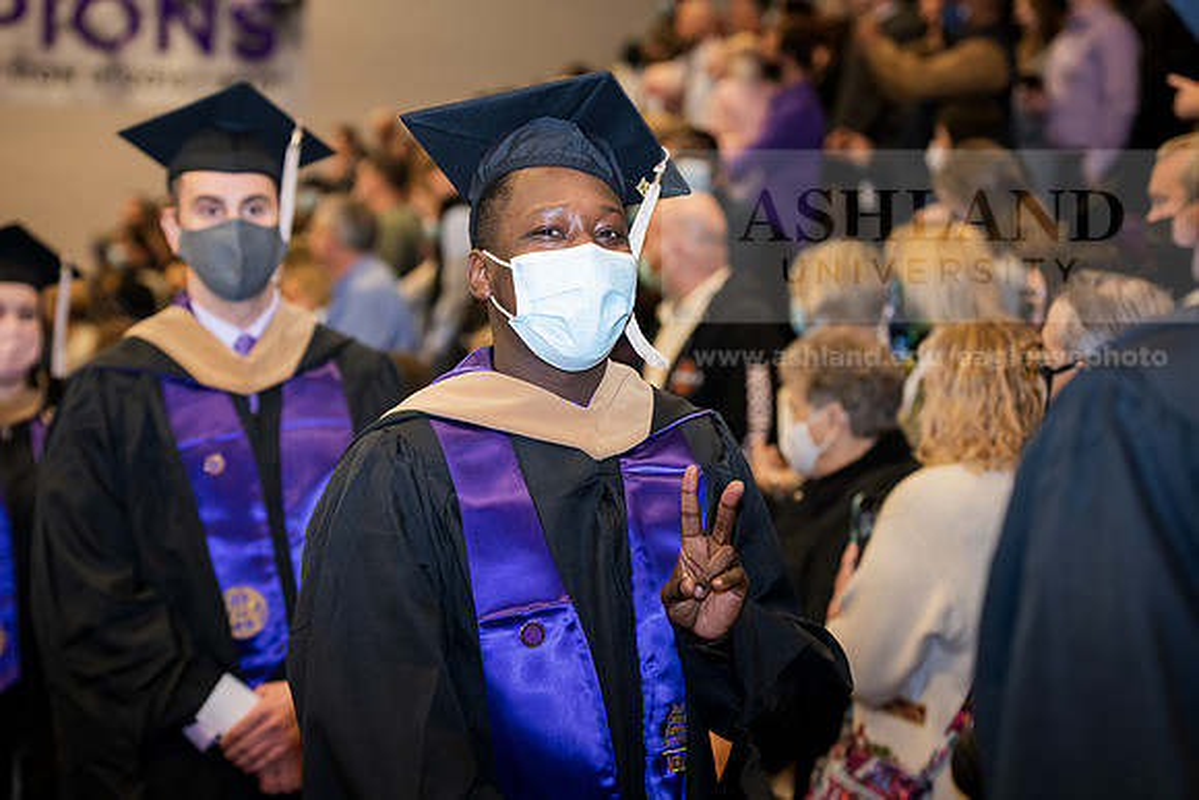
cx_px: 600
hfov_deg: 22.1
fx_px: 3065
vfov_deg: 14.9
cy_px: 400
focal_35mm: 92
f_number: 4
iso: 2000
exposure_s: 1/200
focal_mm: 92
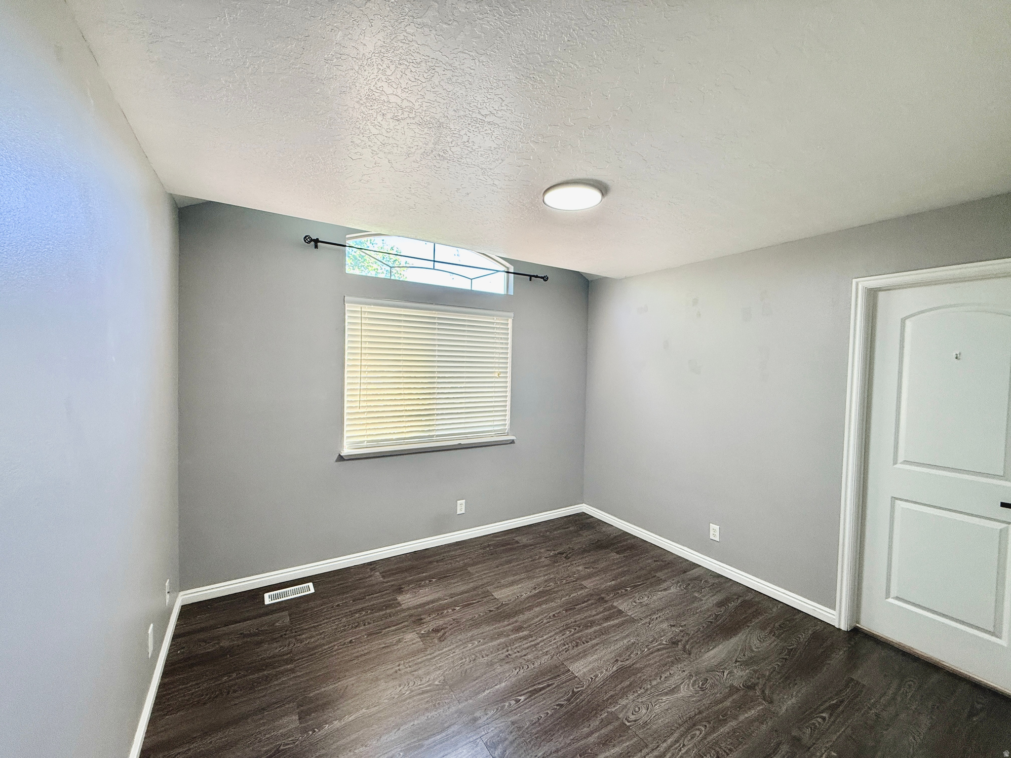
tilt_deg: -1.9
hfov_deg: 102.1
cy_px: 379
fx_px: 409
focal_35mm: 14
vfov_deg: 85.7
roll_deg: -1.6
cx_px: 506
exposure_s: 1/99
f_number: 2.2
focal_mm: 2.22
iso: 100
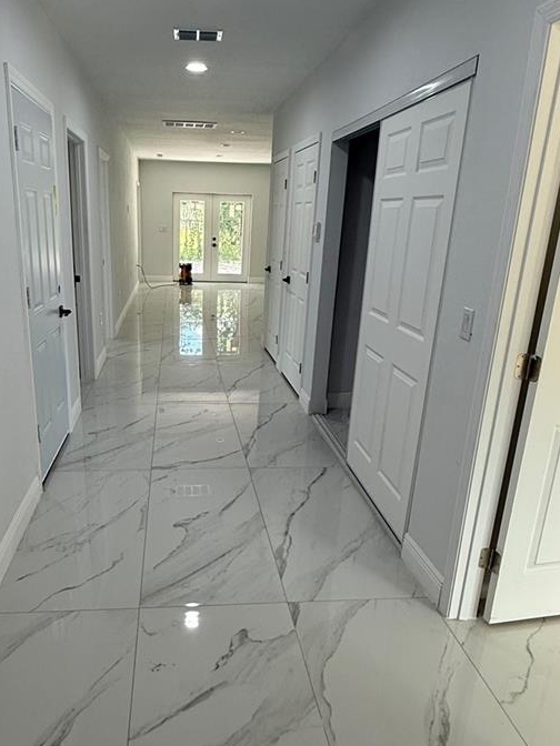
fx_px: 539
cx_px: 218
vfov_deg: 69.4
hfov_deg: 54.4
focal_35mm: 25
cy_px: 379
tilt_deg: -15.1
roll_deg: -1.3
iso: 125
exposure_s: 1/120
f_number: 2.2
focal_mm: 2.22
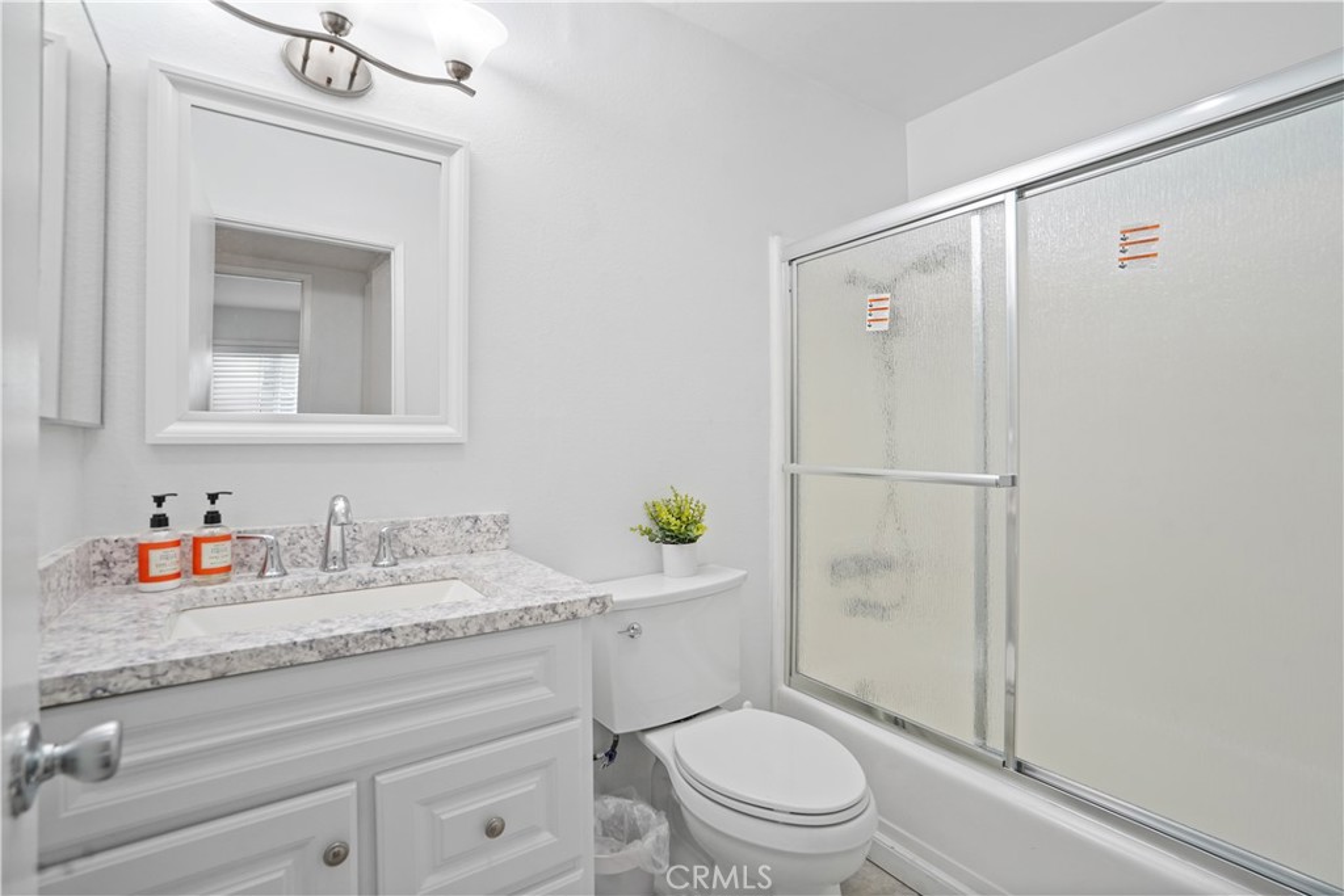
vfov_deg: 73.8
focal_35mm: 16
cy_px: 448
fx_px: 597
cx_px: 672
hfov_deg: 96.7
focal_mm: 16
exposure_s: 1/30
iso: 1000
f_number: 7.1
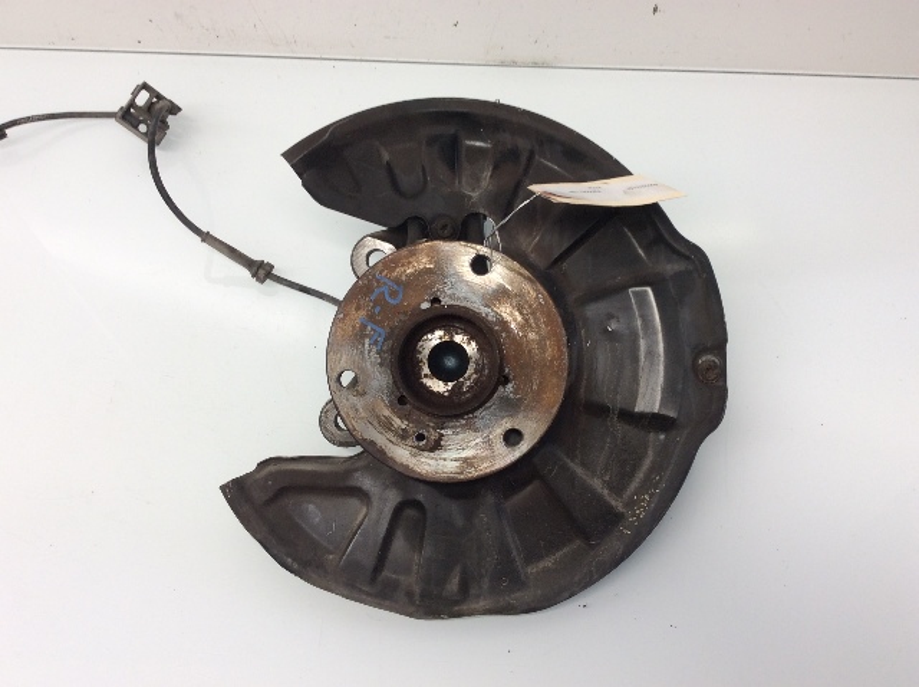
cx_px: 460
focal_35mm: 32
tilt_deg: -61.4
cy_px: 344
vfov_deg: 44.1
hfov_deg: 56.9
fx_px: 848
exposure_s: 1/40
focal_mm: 3.3
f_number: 2.4
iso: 32
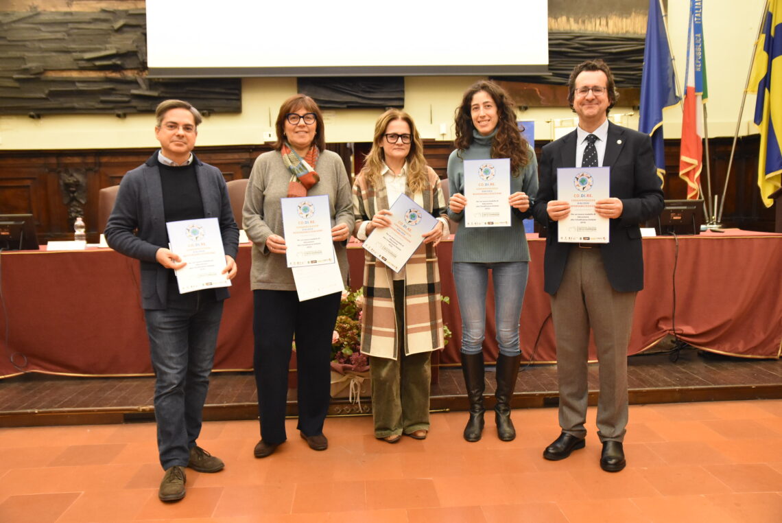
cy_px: 262
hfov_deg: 57.2
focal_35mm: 33
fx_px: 717
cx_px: 391
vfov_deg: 40.0
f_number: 4
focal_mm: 22
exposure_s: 1/60
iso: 3200
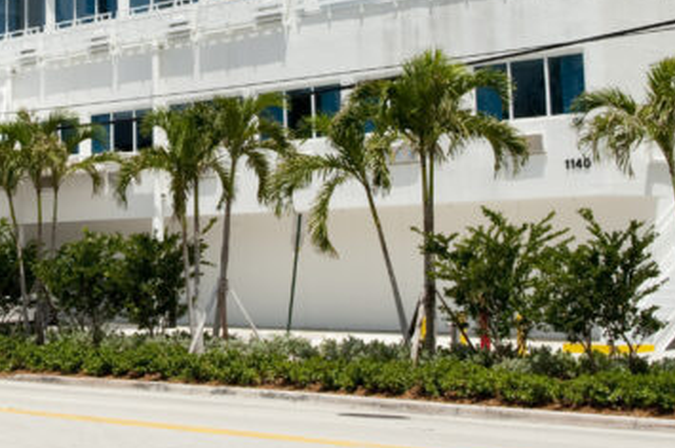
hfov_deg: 20.3
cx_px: 46
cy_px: -3
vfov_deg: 13.7
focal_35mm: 98
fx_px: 1836
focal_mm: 34
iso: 200
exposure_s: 1/200
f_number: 16
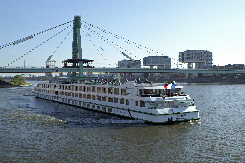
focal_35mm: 39
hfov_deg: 49.6
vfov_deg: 34.1
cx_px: 122
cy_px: 82
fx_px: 265
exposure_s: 1/300
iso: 100
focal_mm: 26
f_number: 8
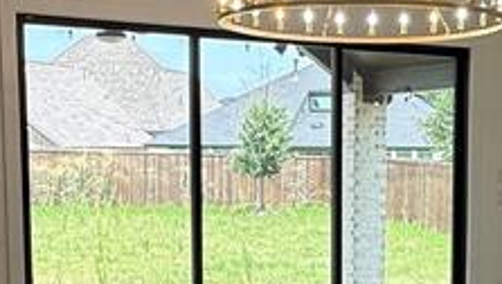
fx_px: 933
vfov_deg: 17.1
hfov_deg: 29.7
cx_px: 371
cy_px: 252
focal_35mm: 70
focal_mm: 2.22
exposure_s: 1/236
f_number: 2.2
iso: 50
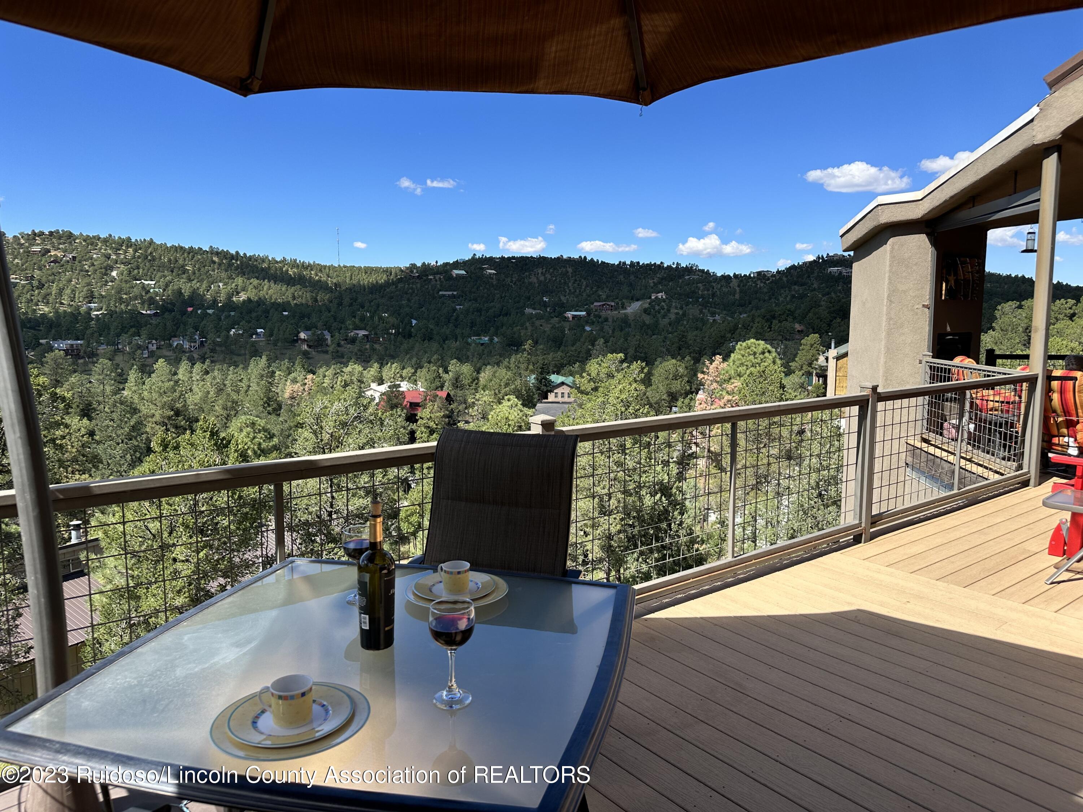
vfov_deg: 56.8
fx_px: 751
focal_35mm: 24
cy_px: 406
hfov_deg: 71.6
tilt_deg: -6.7
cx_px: 542
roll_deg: -0.4
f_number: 1.78
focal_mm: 6.86
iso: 80
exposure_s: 1/3155
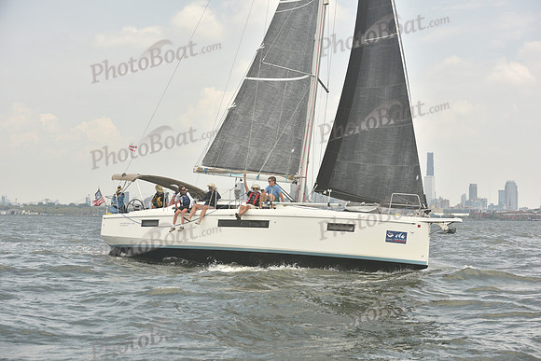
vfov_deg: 19.5
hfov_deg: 28.8
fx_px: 1052
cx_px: 270
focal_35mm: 70
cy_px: 180
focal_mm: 70
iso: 250
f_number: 7.1
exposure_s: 1/800
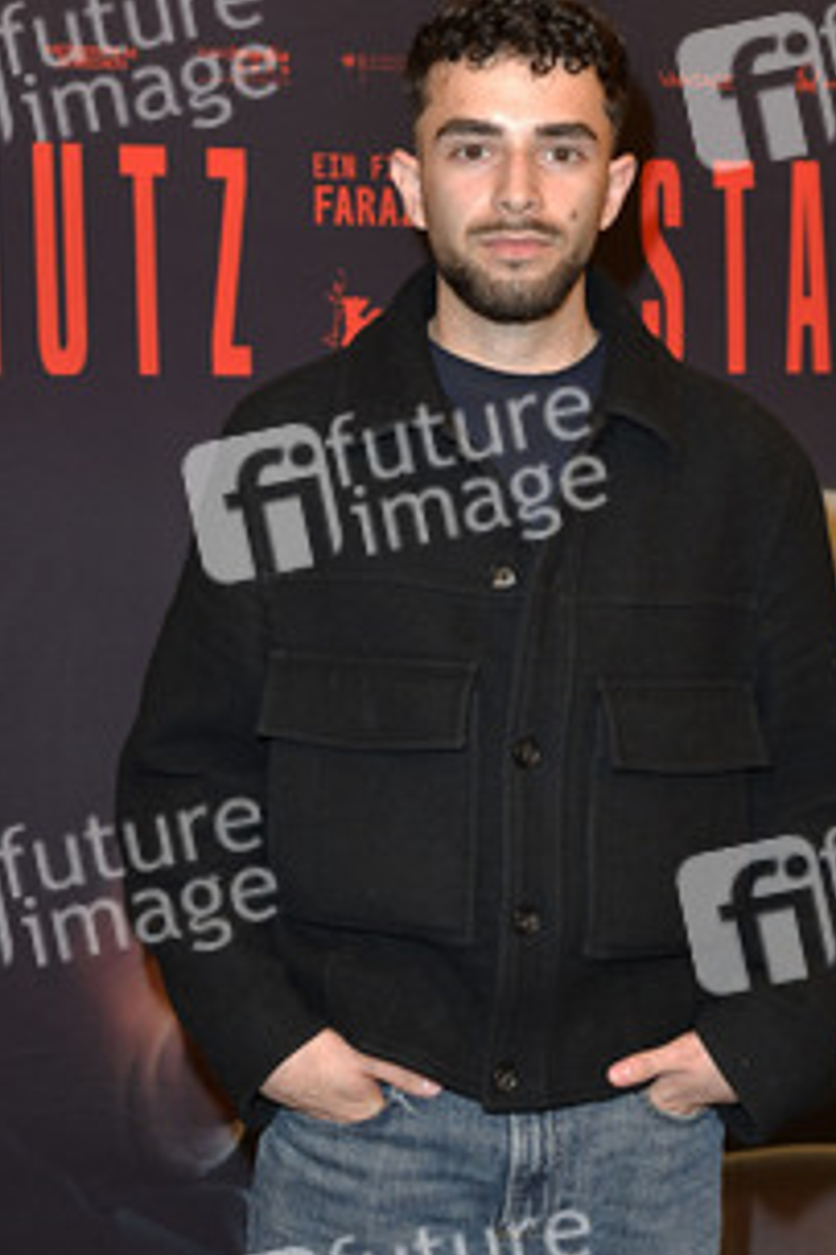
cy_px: 691
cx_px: 515
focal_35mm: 63
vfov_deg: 31.9
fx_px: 2197
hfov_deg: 21.5
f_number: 6.3
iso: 1250
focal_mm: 48
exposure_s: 1/250
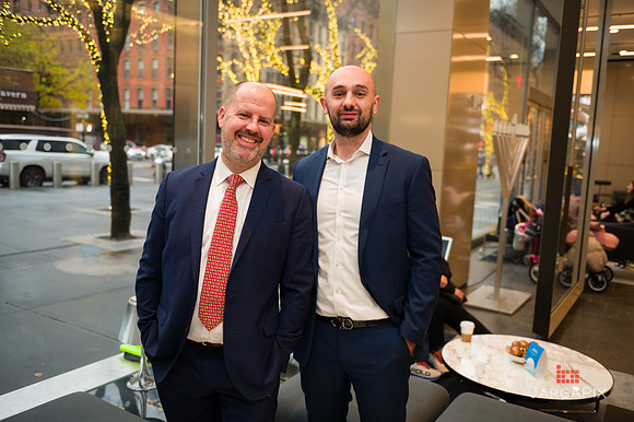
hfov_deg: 58.7
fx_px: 563
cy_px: 211
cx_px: 317
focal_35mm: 32
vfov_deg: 41.1
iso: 400
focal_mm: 32
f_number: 3.2
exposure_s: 1/125
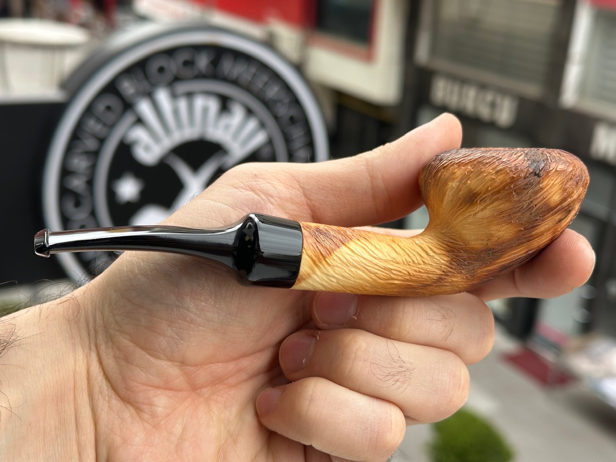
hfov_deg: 39.7
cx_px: 308
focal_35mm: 48
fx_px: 854
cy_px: 231
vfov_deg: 30.3
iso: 64
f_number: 1.78
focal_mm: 6.86
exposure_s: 1/785
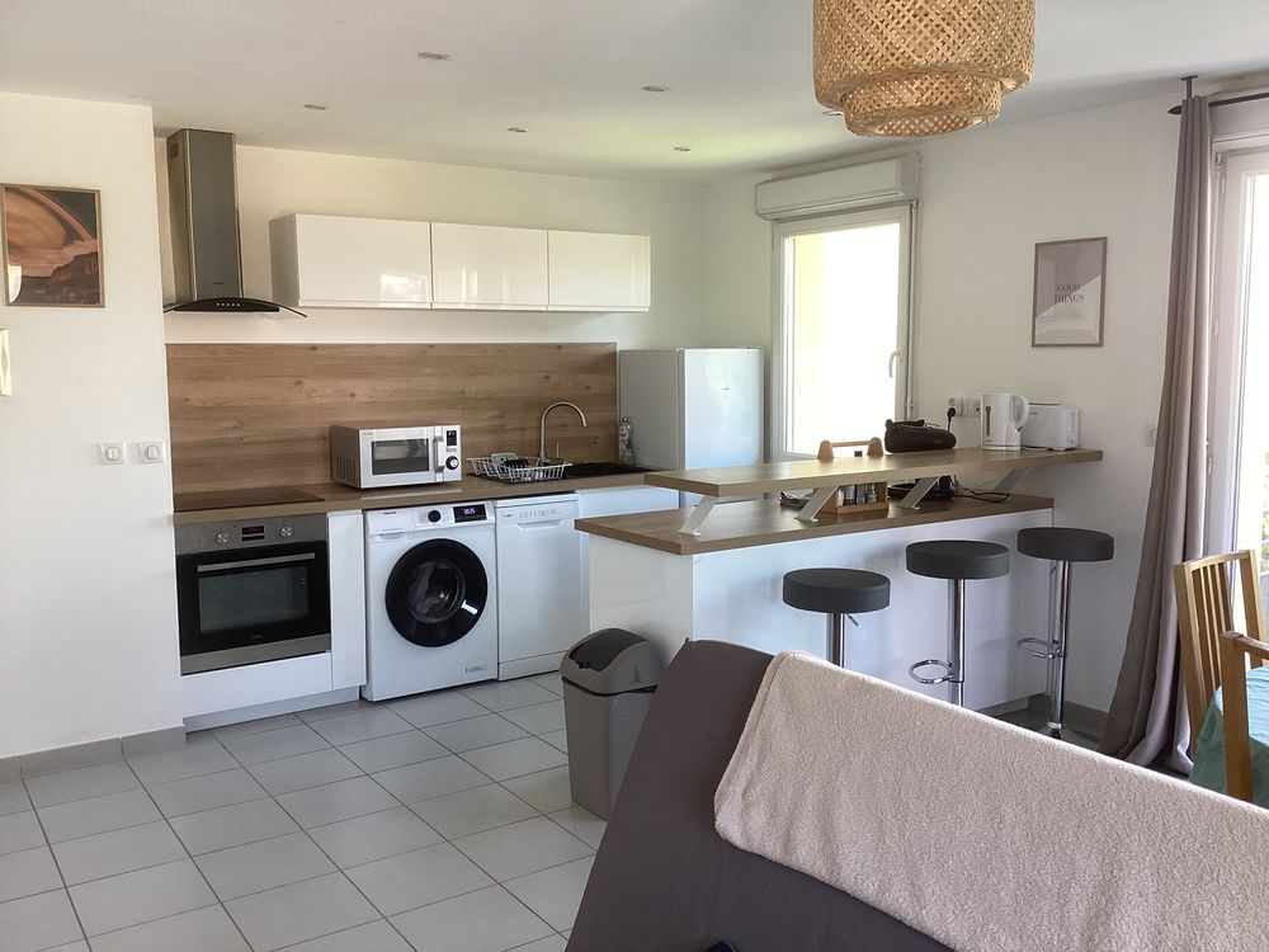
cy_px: 476
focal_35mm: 31
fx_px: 1136
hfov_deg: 58.4
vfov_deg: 45.4
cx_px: 634
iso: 64
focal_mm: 3.3
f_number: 2.4
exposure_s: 1/60
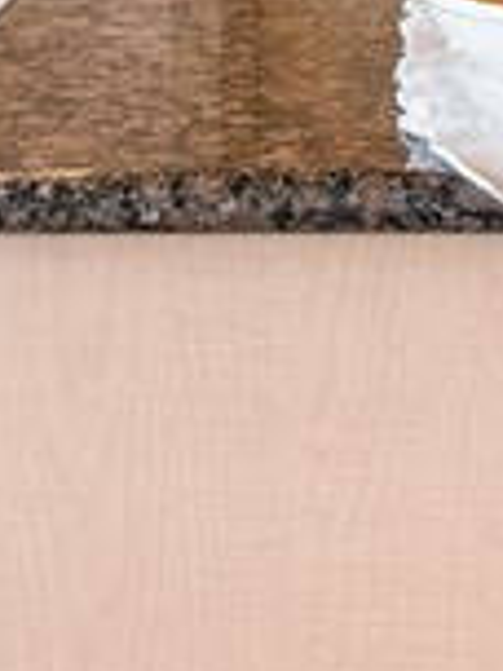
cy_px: -620
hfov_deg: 8.5
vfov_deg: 10.6
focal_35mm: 172
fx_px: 3332
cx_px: 585
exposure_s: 1/20
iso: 250
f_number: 4.5
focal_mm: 16
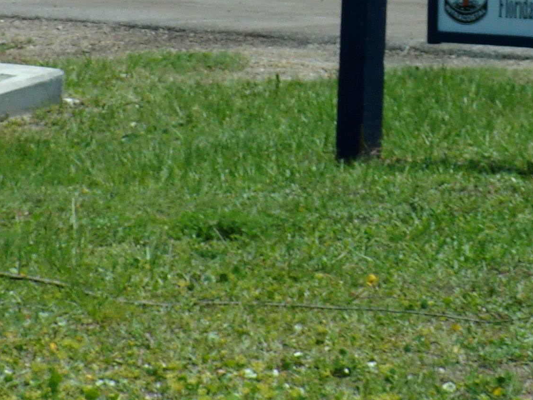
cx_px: 539
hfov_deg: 5.1
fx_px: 5990
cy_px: -35
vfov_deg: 3.8
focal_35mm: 389
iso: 80
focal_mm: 25.5
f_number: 6.3
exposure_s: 1/340
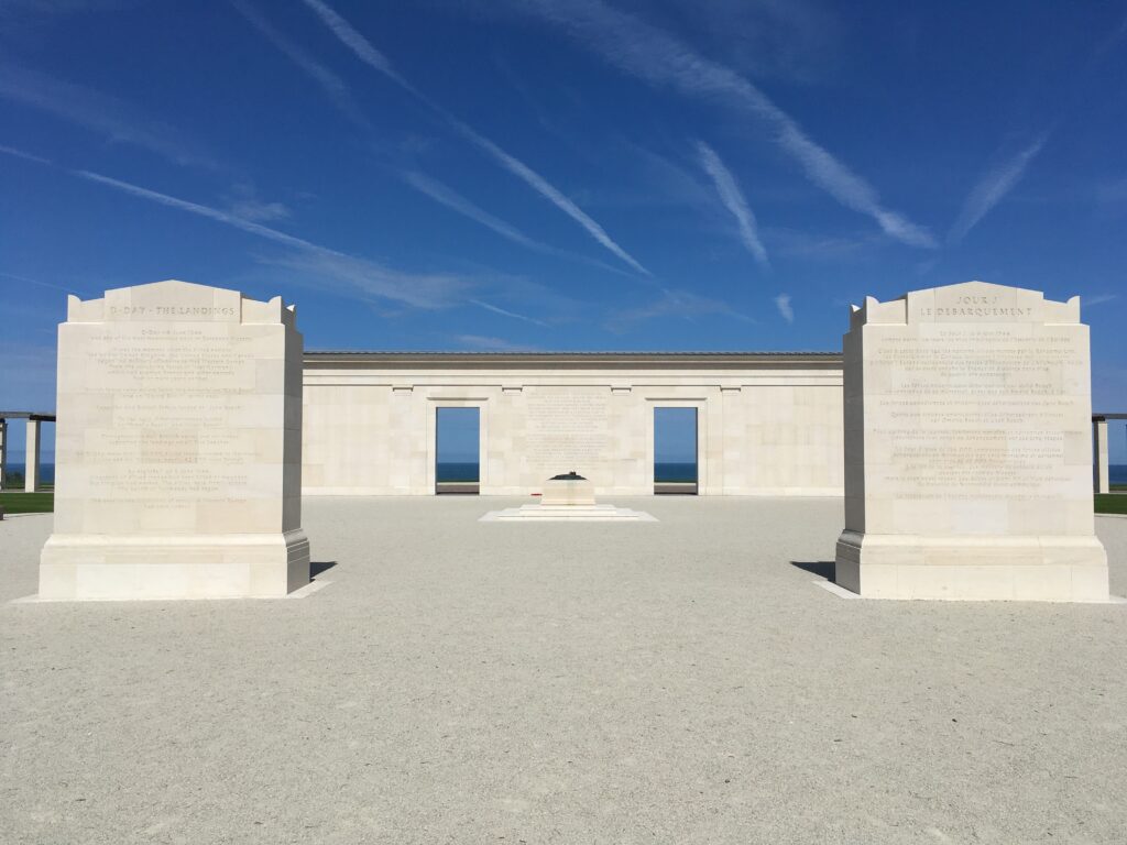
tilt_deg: +1.9
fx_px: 944
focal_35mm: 29
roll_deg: +1.1
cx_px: 564
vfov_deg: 48.2
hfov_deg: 61.7
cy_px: 422
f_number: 2.2
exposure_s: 1/5917
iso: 25
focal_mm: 4.15
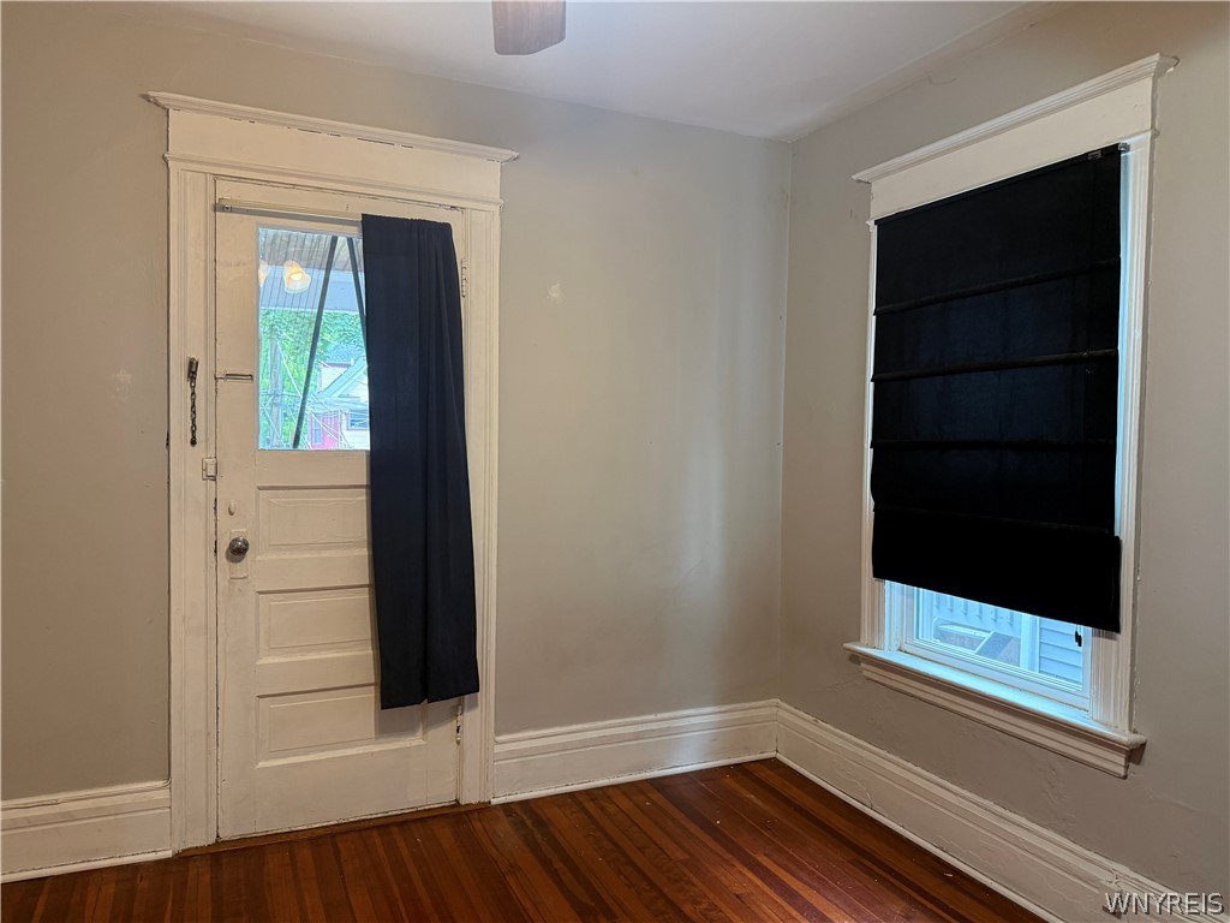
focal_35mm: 24
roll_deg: -0.7
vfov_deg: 56.8
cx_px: 615
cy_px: 462
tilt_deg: -0.6
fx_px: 853
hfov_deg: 71.6
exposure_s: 1/60
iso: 250
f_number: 1.78
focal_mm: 6.76
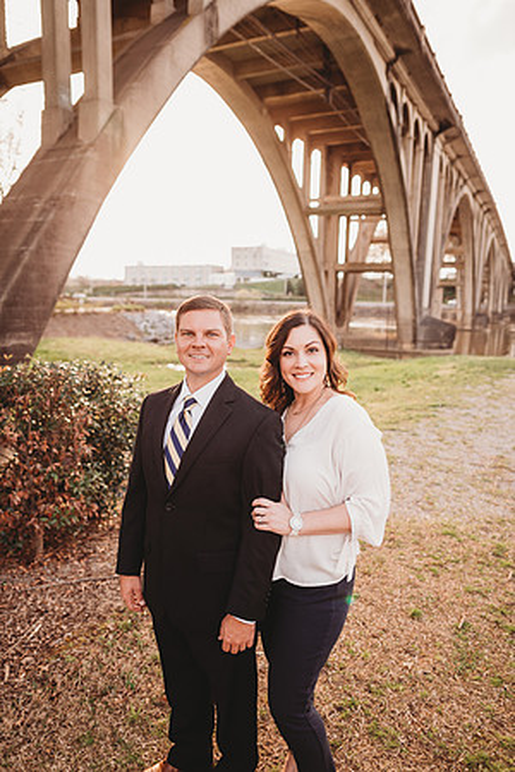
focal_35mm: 24
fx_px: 515
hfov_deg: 53.1
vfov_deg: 73.7
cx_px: 258
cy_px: 386
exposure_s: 1/250
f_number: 2.5
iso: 125
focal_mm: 24
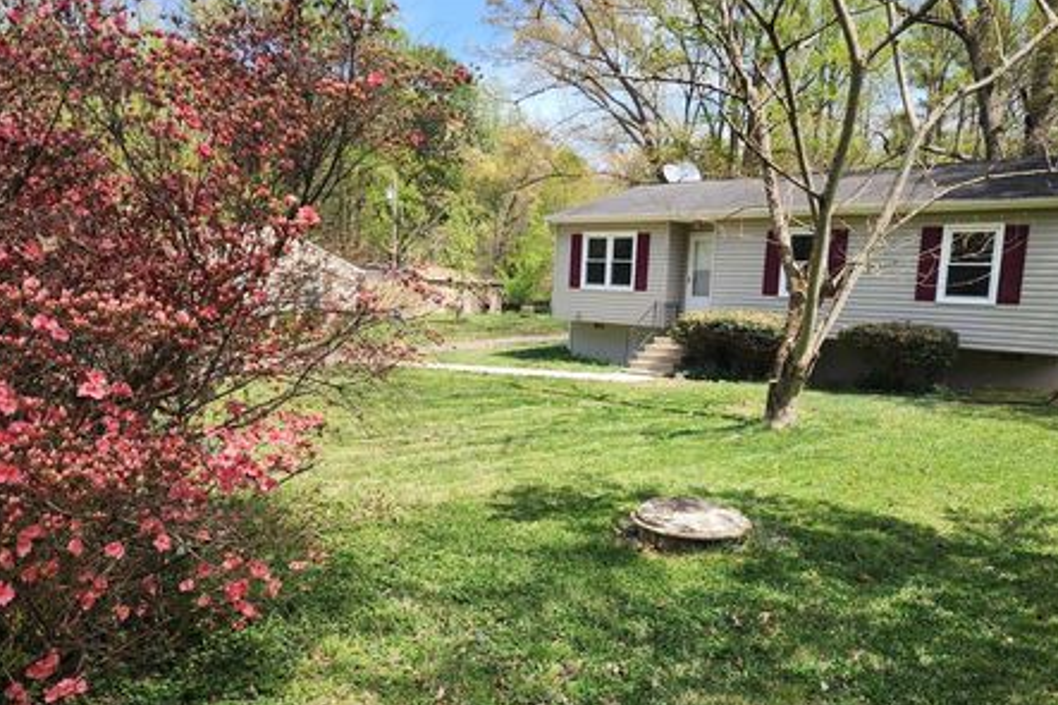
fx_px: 793
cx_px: 576
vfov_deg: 47.8
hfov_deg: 67.3
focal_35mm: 27
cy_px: 396
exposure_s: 1/432
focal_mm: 6.4
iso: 12
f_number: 1.8
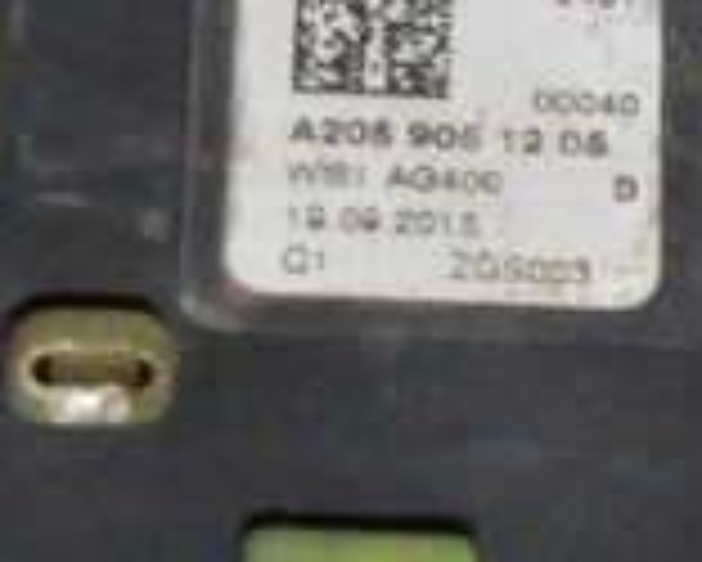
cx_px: 612
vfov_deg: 6.4
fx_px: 4989
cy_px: 731
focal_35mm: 240
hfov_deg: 8.0
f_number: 4
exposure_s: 1/800
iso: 6400
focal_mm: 26
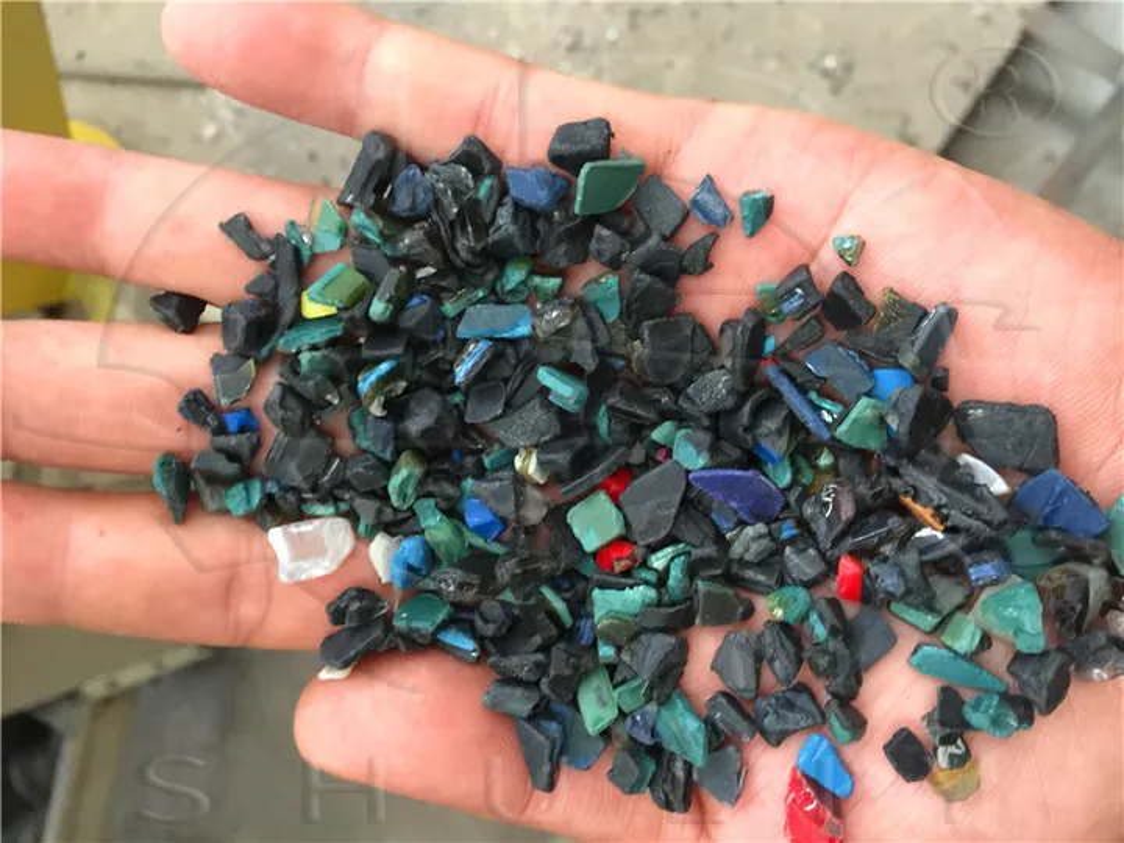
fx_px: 942
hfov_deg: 61.7
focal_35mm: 29
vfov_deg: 48.2
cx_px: 562
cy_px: 422
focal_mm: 4.15
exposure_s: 1/4
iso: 125
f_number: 2.2
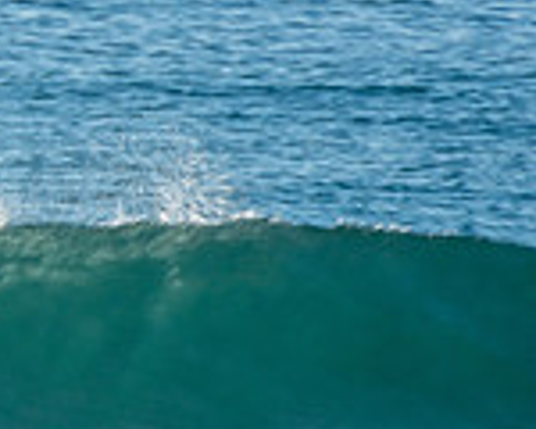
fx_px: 34535
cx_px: -497
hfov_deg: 0.9
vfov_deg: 0.7
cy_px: 349
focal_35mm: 2177
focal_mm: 400
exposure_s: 1/30
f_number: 22
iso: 100
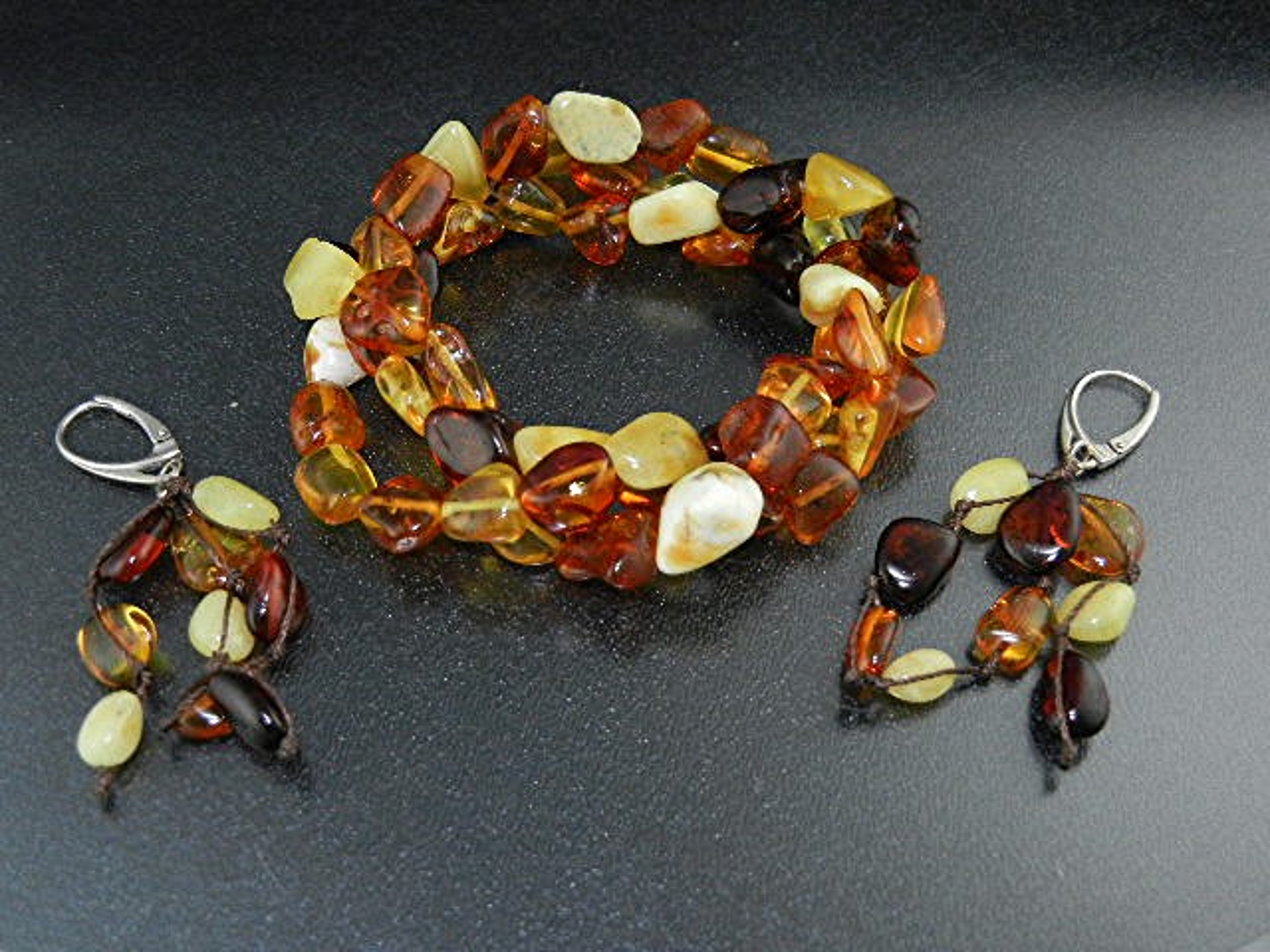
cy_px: 476
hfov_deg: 47.9
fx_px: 1431
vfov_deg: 36.8
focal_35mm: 39
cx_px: 635
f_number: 7.4
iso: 800
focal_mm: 7.1
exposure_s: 1/30
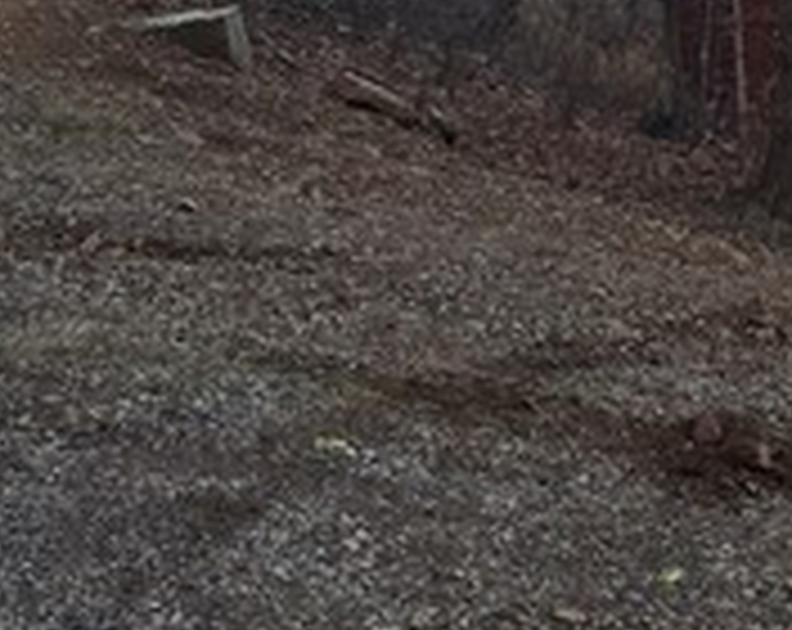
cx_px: 621
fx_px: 1731
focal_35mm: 74
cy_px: -148
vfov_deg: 19.3
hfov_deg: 25.4
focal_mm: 2.2
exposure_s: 1/120
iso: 64
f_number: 2.2
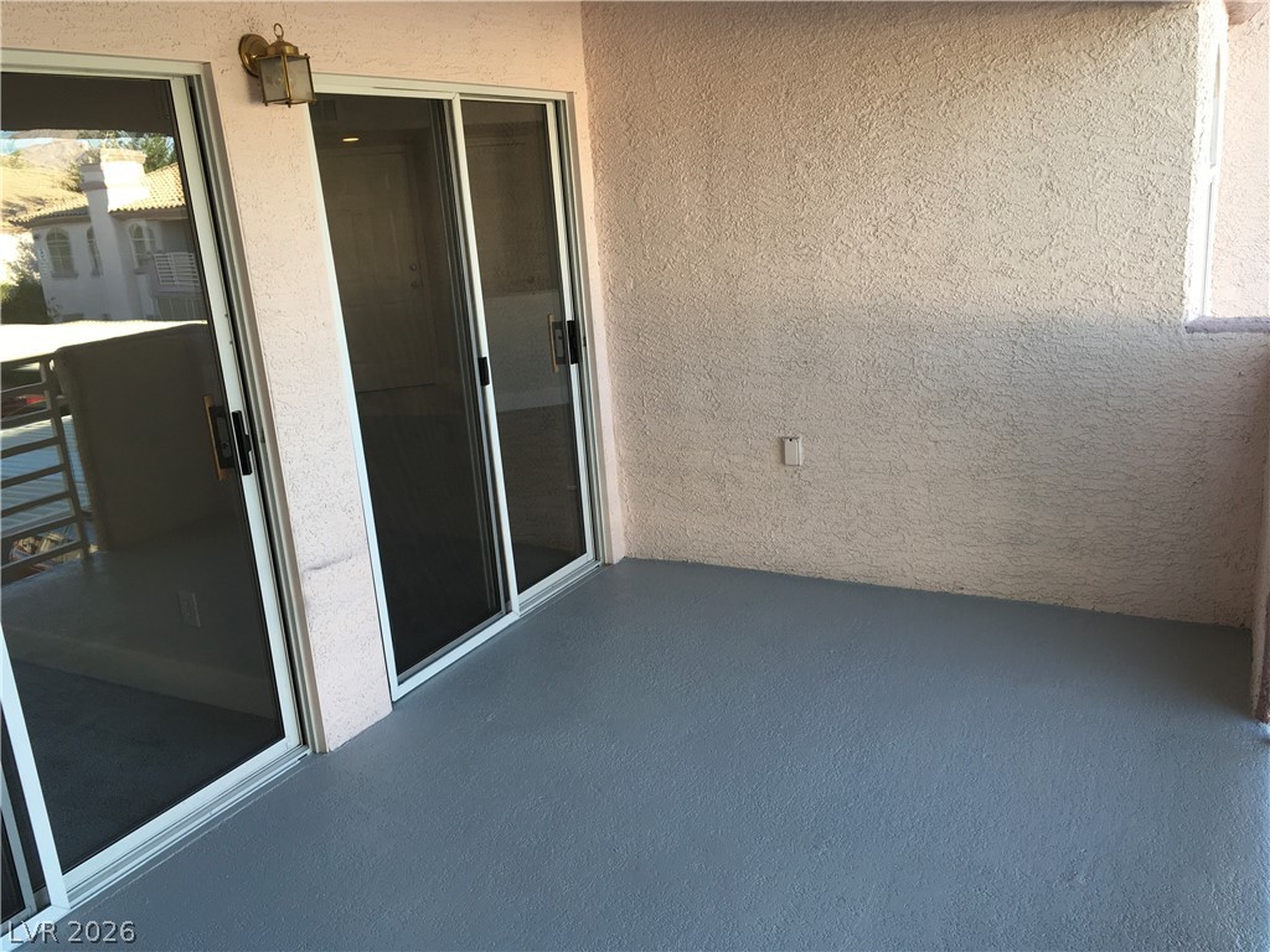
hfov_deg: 61.7
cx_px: 635
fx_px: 1064
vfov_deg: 48.2
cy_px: 476
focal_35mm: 29
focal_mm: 4.15
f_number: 2.2
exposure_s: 1/120
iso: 25
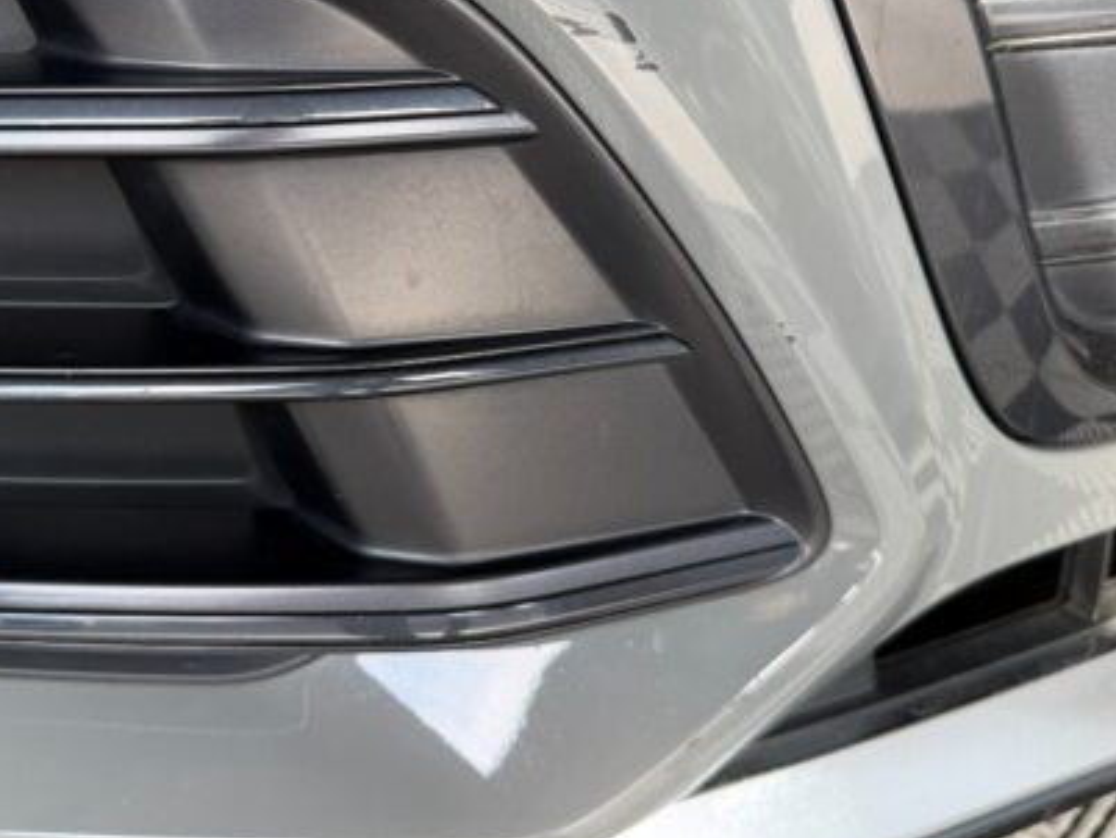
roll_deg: +5.0
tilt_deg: -17.3
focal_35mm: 37
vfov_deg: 37.9
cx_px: 516
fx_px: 1194
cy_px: 229
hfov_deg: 50.1
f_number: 1.78
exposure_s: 1/165
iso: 64
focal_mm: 6.76
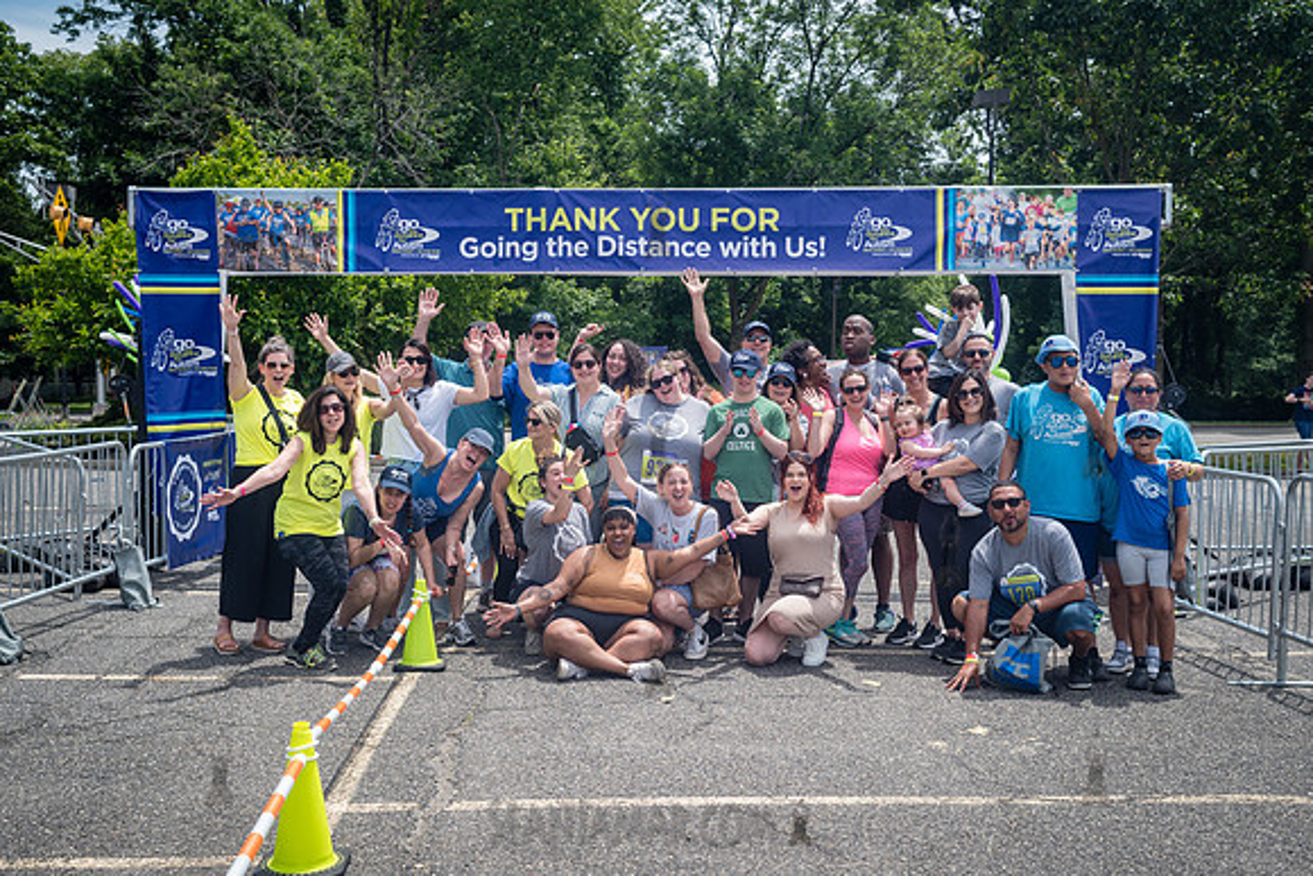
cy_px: 458
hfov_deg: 49.1
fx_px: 1439
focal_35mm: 39
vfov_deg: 33.9
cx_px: 648
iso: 200
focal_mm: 35
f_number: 5.6
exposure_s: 1/640
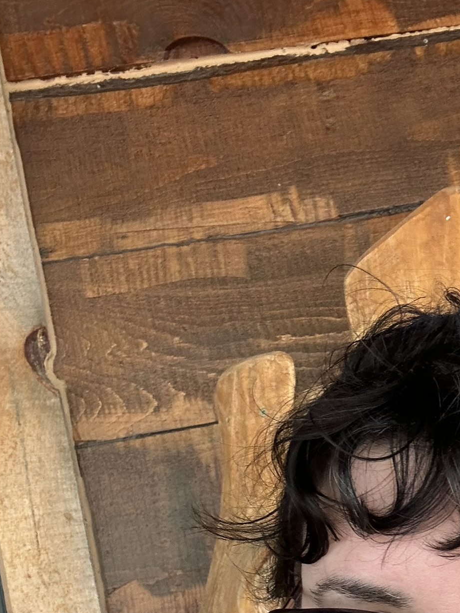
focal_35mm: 50
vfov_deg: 36.9
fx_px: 886
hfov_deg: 28.4
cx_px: 376
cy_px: 484
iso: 64
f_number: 1.9
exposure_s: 1/121
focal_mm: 2.69
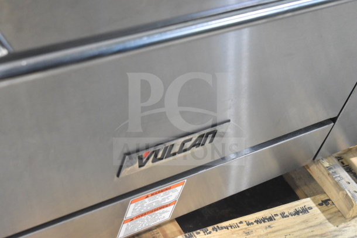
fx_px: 818
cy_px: 119
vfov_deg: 16.6
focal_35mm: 82
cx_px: 178
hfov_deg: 24.6
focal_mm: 55
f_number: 5.6
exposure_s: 1/100
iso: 5000
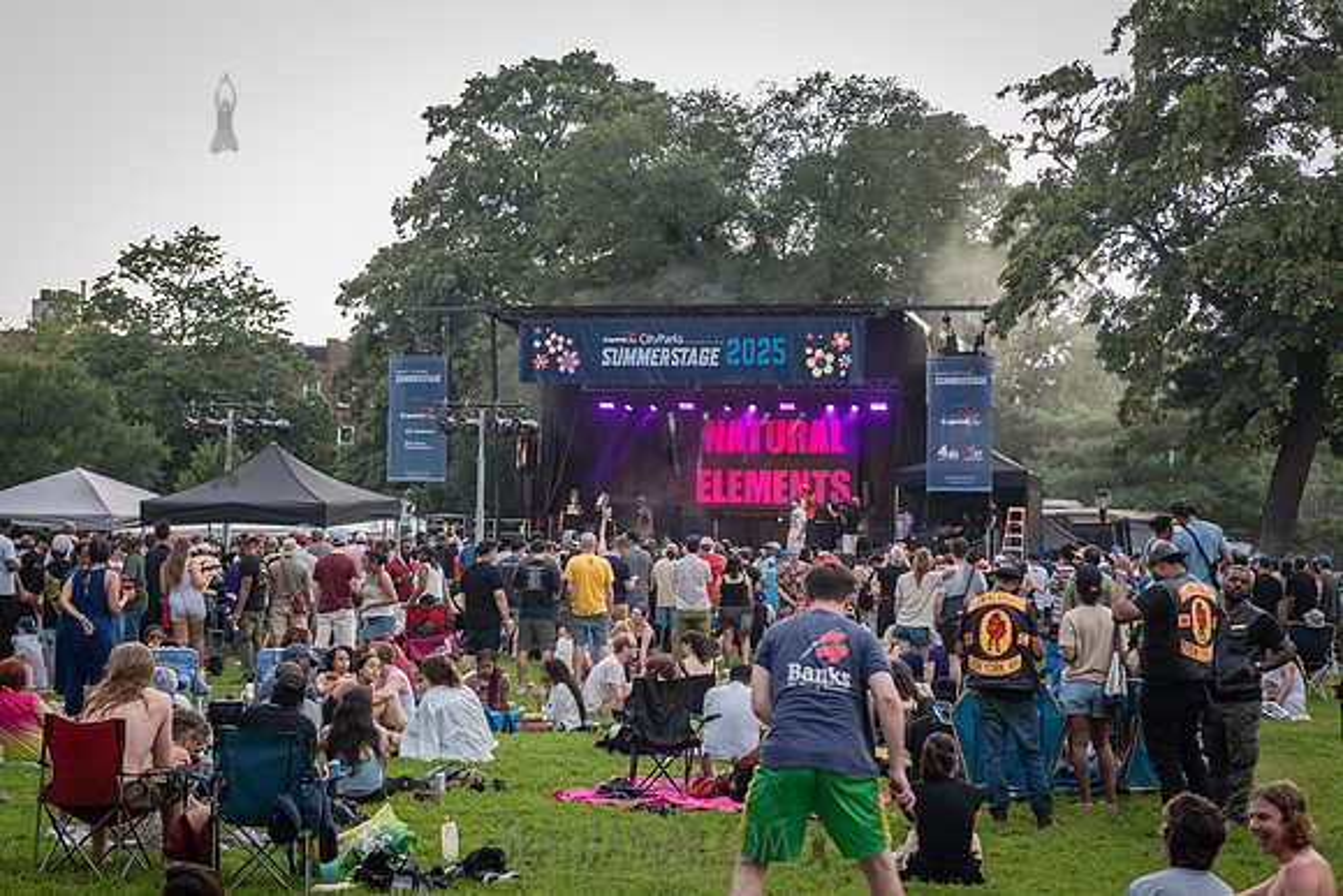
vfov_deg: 18.9
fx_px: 2696
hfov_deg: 28.0
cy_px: 448
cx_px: 672
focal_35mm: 72
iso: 1000
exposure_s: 1/640
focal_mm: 70
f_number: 4.5
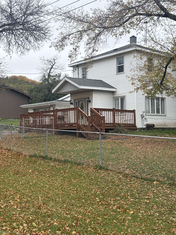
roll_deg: +0.1
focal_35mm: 48
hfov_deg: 30.3
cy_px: 118
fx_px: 325
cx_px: 88
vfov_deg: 39.7
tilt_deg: +3.0
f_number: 1.78
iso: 64
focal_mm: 6.76
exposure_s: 1/2088
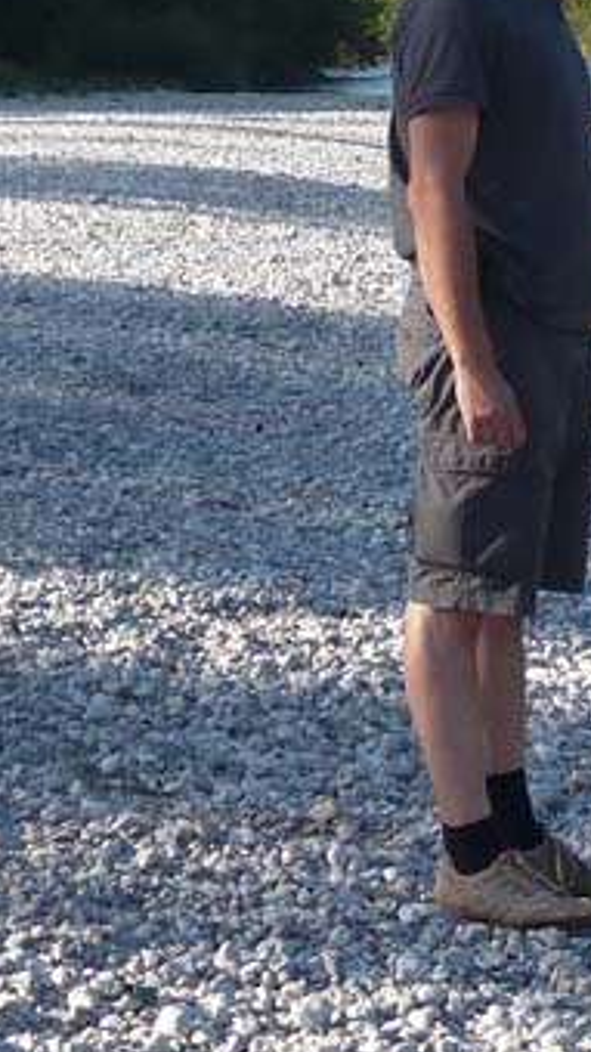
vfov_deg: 16.9
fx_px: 3542
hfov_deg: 9.3
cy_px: 425
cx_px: 848
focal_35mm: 127
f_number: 3.9
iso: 100
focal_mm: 6.7
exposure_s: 1/400
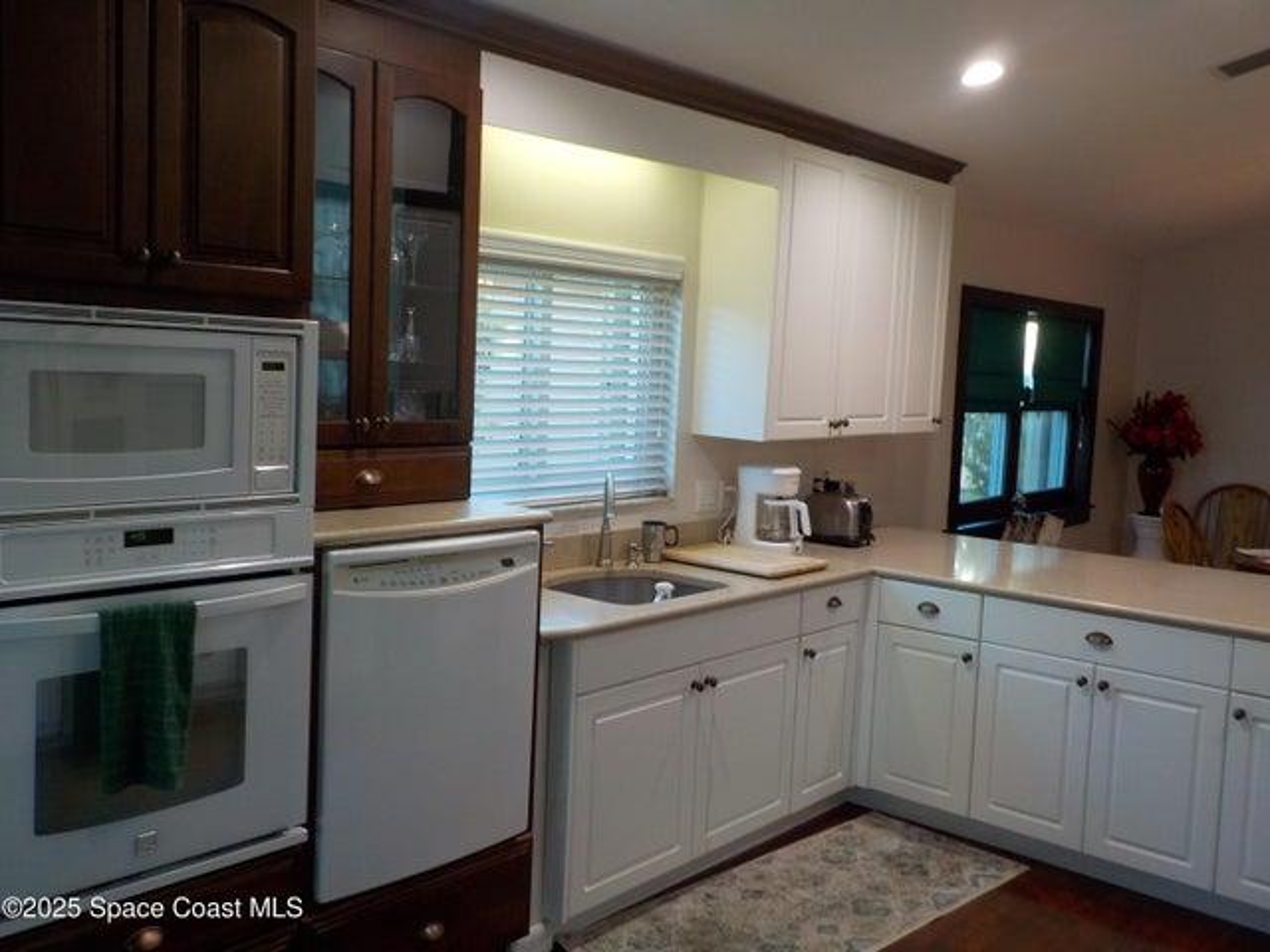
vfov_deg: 46.8
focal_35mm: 30
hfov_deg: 60.0
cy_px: 476
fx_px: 1101
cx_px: 635
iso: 180
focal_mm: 4.1
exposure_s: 1/30
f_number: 3.3
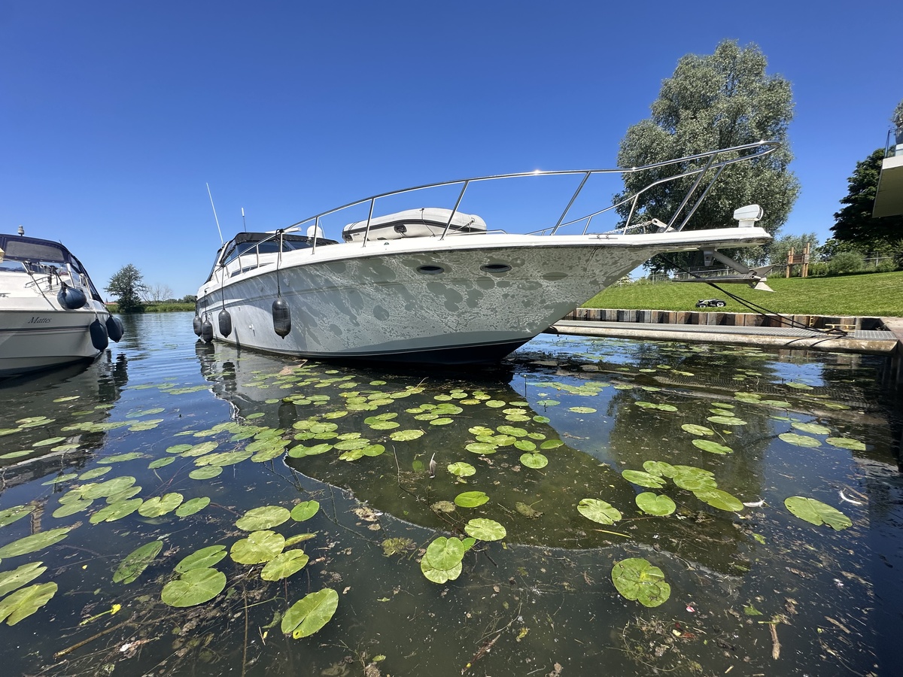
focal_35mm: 14
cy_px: 338
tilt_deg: -5.6
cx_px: 452
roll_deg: +1.5
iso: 50
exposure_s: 1/1575
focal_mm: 2.22
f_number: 2.2
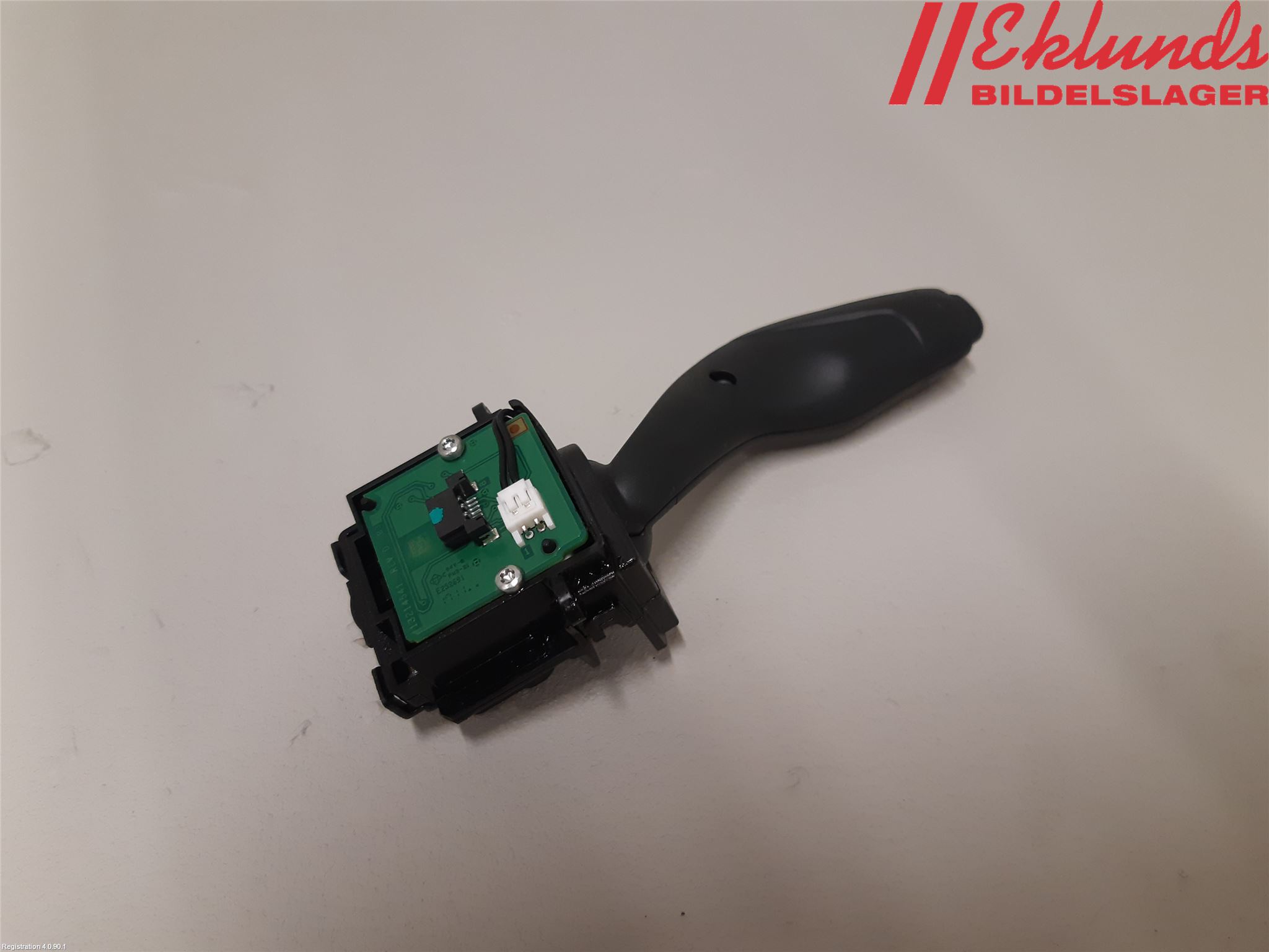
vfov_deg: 53.1
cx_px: 634
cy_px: 476
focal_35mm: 26
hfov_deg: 67.3
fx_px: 953
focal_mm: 3.93
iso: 160
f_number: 1.7
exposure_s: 1/50
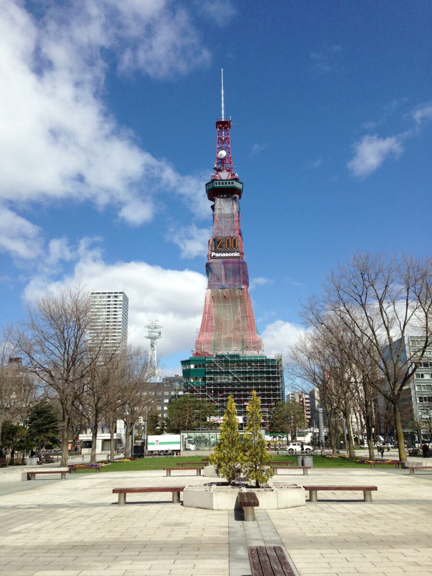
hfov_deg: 42.9
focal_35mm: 33
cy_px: 288
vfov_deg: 55.4
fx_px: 549
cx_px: 216
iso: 50
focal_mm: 4.13
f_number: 2.4
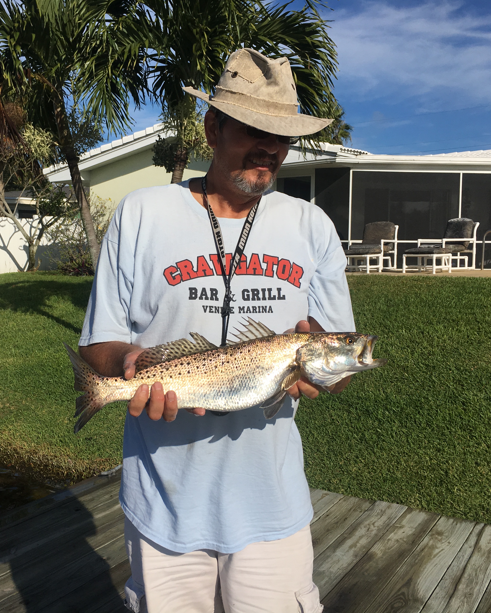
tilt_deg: -4.6
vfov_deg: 47.9
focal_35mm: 38
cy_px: 305
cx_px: 185
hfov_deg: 38.9
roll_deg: +0.6
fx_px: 690
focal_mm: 4.15
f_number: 2.2
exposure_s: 1/4525
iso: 25
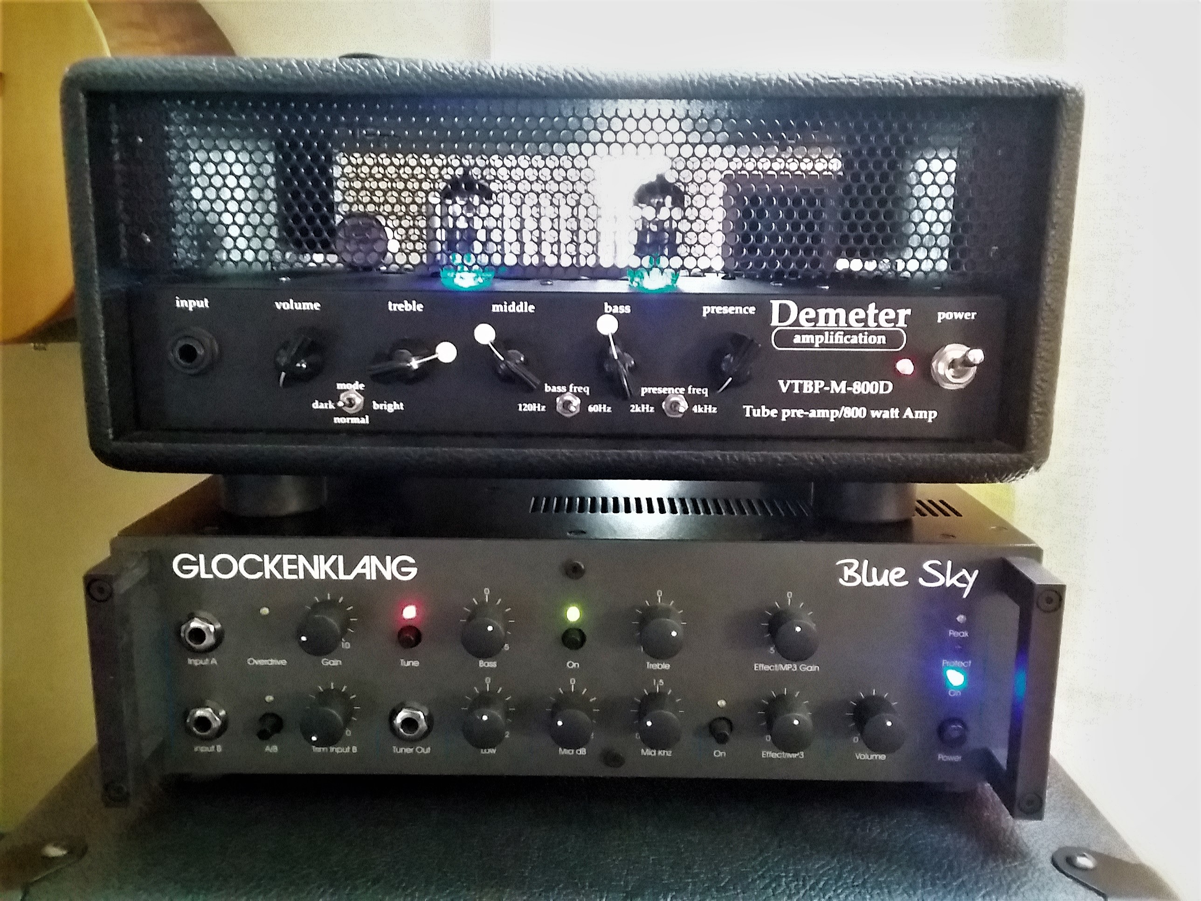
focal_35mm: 29
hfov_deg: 61.7
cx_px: 600
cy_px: 450
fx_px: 1006
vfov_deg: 48.2
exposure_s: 1/17
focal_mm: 2.47
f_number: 1.9
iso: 800
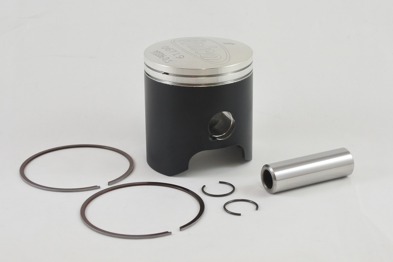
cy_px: 131
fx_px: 524
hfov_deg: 41.1
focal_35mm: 48
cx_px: 196
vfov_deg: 28.1
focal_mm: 18
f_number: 4.5
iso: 400
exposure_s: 1/160
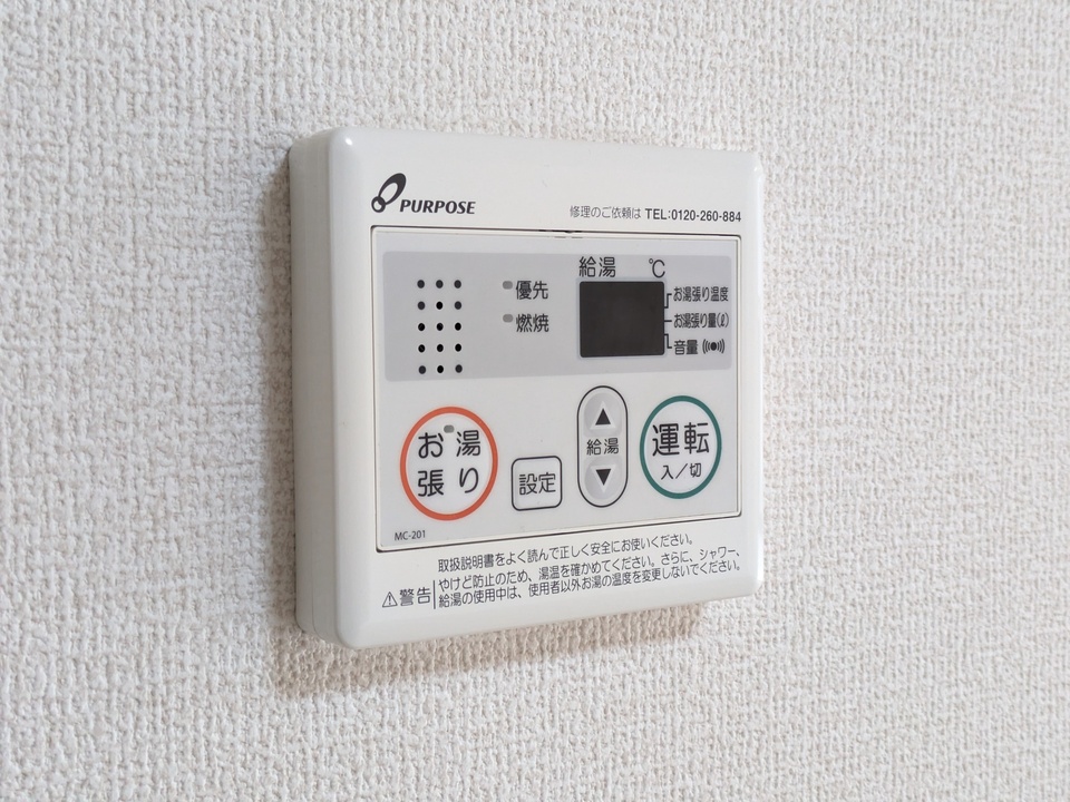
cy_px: 401
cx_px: 535
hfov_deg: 37.5
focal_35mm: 51
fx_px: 1576
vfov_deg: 28.6
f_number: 1.89
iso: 233
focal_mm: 5.43
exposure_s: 1/120
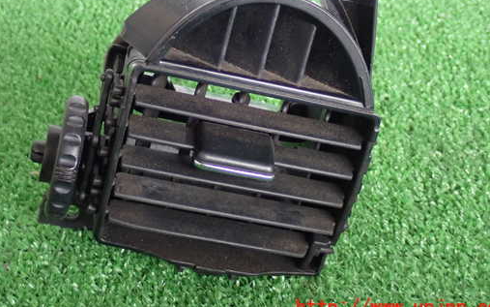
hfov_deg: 24.6
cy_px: 103
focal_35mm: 84
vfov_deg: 15.5
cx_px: 224
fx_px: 1122
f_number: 3.8
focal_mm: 11.88
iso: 640
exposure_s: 1/60
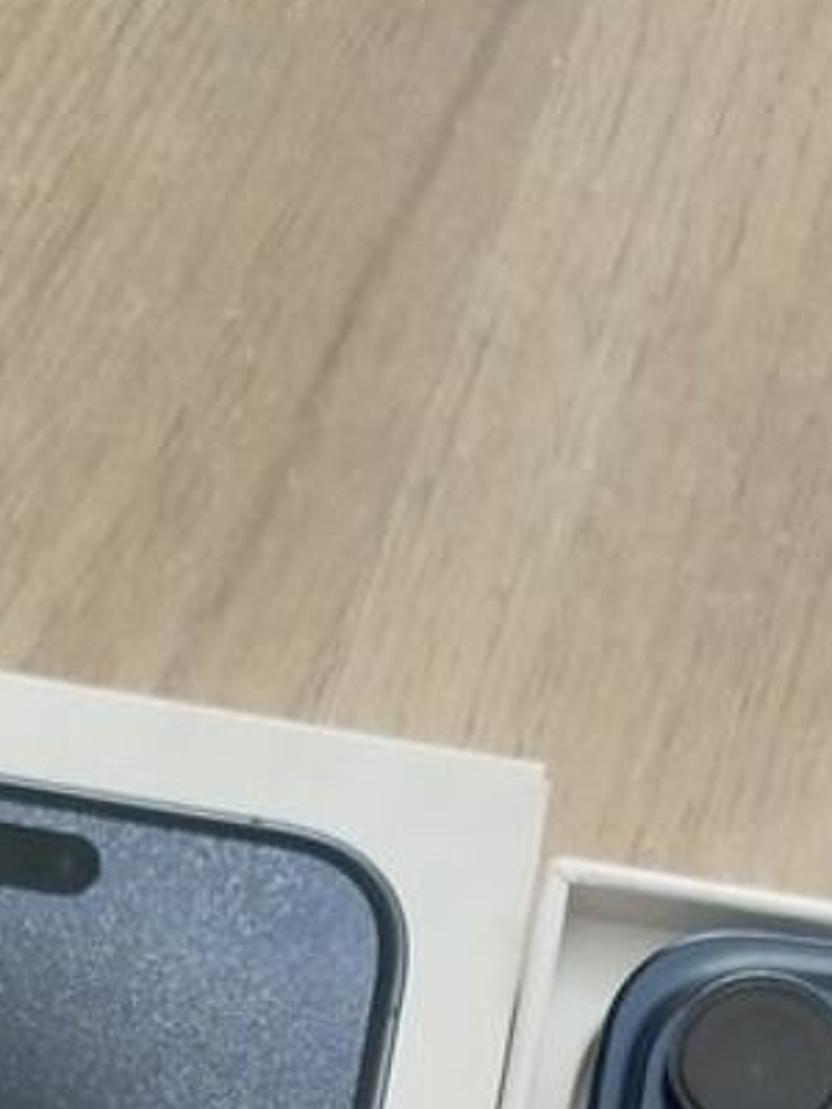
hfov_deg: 18.4
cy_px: 1695
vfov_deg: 20.6
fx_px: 2564
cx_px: 302
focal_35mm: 80
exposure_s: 1/20
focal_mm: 5.31
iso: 500
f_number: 1.7
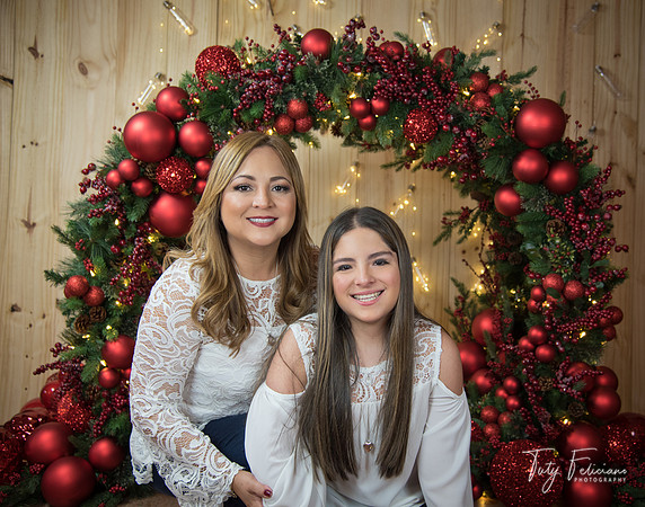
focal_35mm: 43
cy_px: 253
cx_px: 356
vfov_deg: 34.8
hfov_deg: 43.4
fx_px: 810
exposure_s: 1/60
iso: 1000
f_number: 4
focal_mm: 38
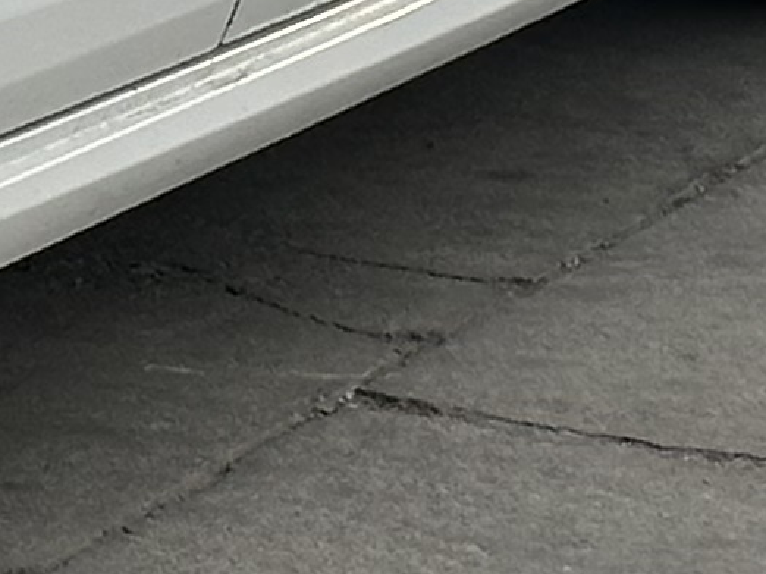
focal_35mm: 371
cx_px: -1363
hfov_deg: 5.1
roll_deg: -0.2
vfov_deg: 4.0
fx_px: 8206
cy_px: -439
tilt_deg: -10.7
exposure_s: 1/836
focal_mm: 6.86
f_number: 1.78
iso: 64
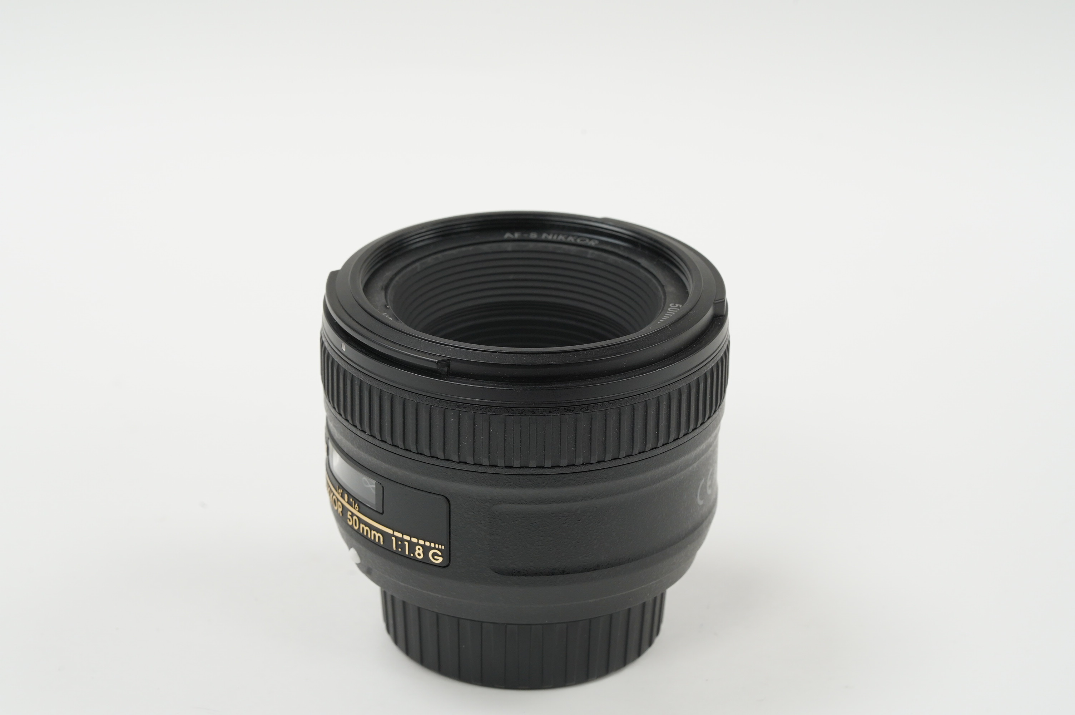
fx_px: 2685
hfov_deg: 22.6
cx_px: 538
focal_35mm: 90
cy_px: 358
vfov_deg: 15.2
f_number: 13
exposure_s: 1/10
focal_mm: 90
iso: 1000
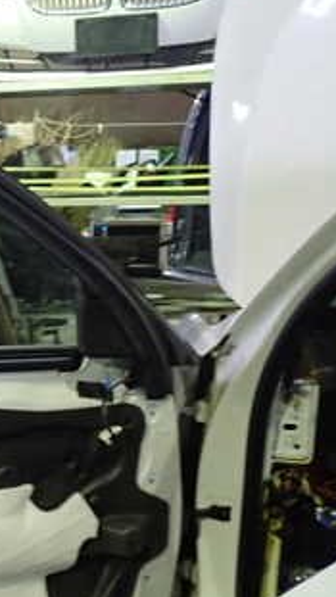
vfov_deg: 33.1
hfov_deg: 17.2
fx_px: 998
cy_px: 378
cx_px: -175
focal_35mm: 63
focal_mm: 5.4
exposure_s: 1/30
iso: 640
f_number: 2.3
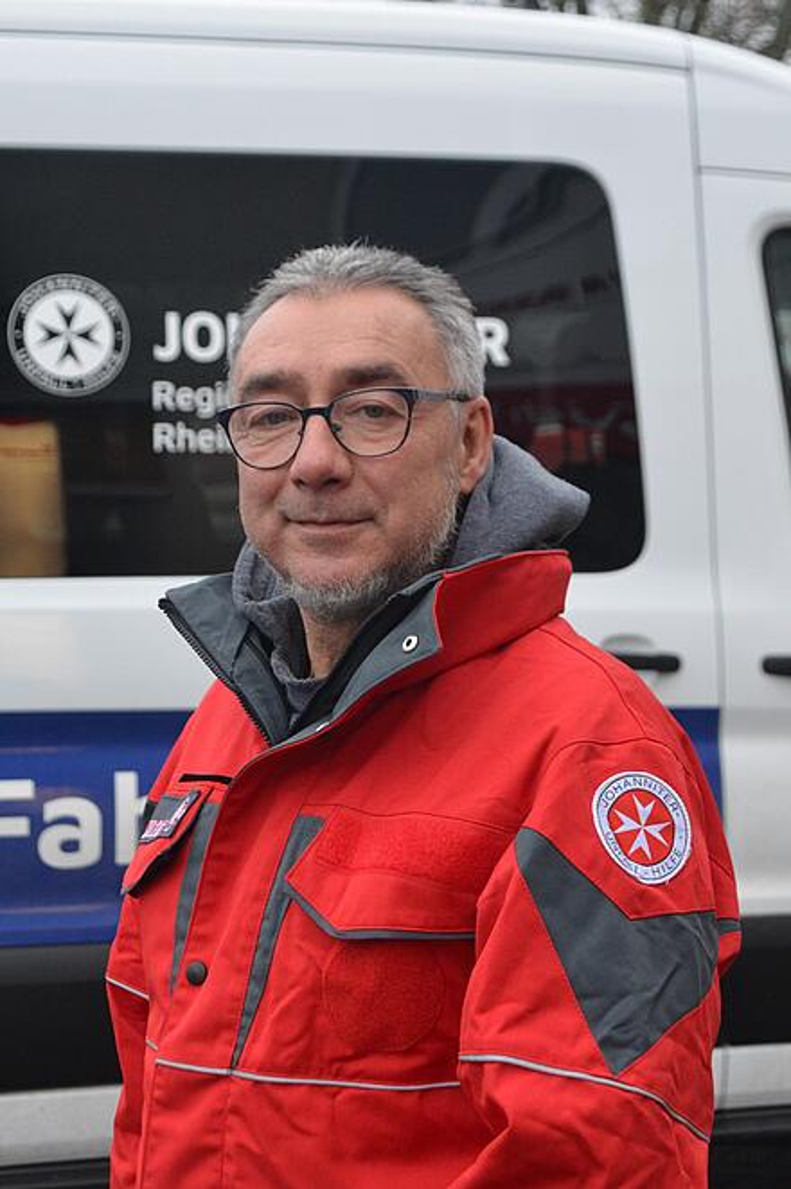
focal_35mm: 60
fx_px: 1979
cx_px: 396
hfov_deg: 22.6
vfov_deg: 33.4
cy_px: 594
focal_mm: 40
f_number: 4.5
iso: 1000
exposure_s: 1/100
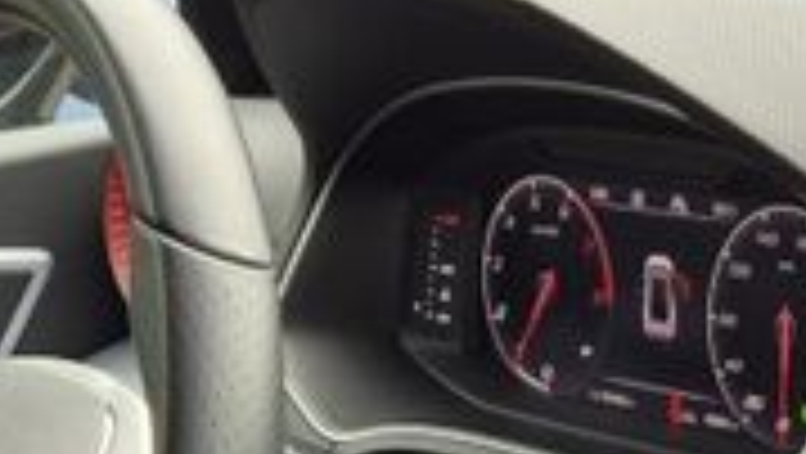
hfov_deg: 18.7
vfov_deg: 10.1
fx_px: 2395
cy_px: 877
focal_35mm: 112
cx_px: 774
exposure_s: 1/180
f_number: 1.8
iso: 40
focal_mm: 5.4
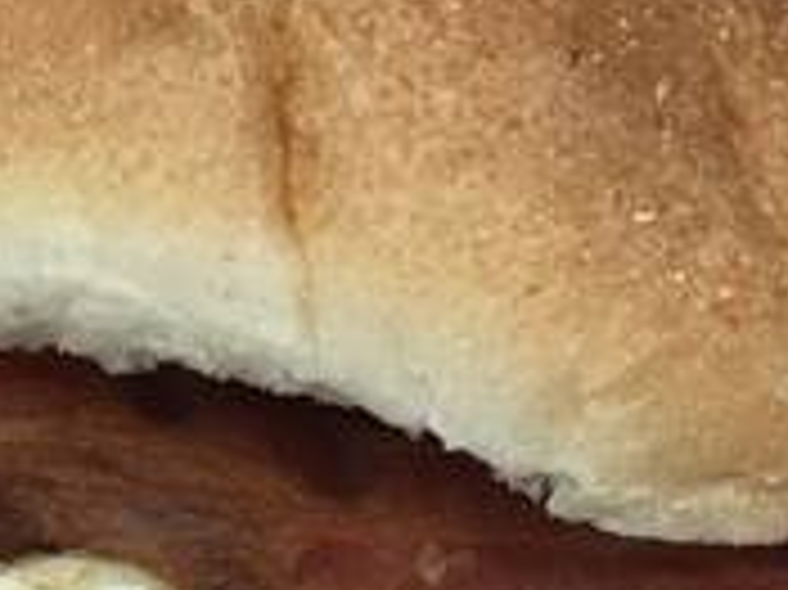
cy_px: 315
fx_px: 2366
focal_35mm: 104
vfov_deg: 14.2
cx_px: 288
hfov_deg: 18.9
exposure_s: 1/33
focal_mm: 3.3
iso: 50
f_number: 2.4
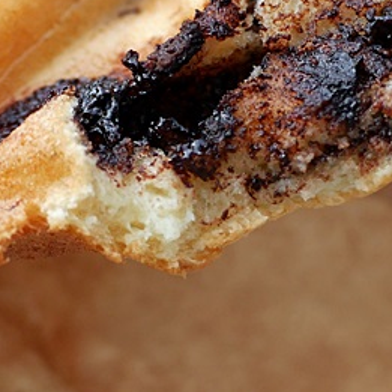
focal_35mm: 95
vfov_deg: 18.0
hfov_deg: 18.3
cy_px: 40
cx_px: 210
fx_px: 1217
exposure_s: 1/320
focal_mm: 14
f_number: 2.5
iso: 200
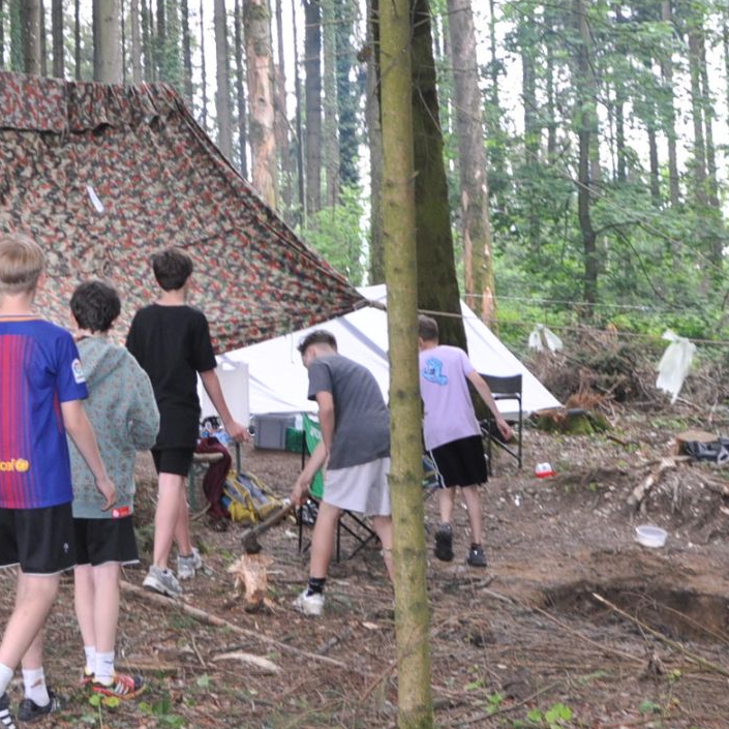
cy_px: 262
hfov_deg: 23.2
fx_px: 1743
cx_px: 123
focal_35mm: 73
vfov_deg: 23.5
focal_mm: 21
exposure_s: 1/200
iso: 400
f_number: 3.8
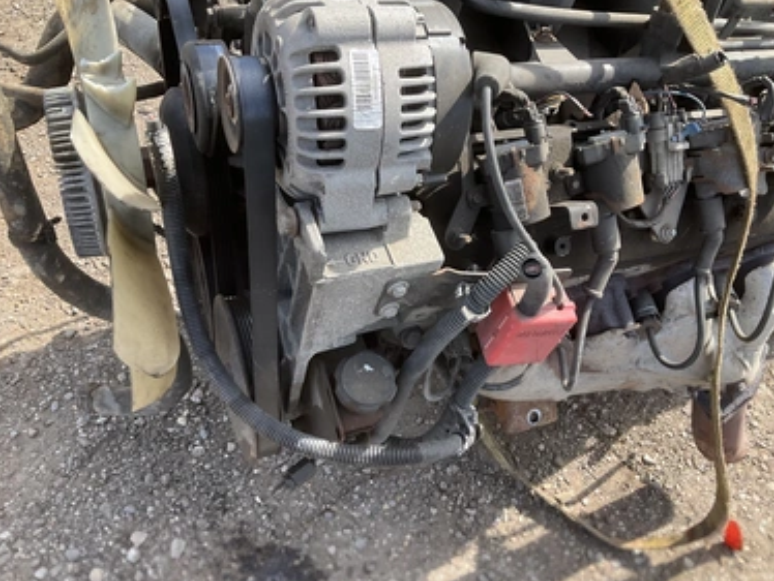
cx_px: 404
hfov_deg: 58.3
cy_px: 302
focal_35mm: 31
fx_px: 694
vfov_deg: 45.5
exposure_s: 1/325
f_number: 1.8
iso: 25
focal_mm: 3
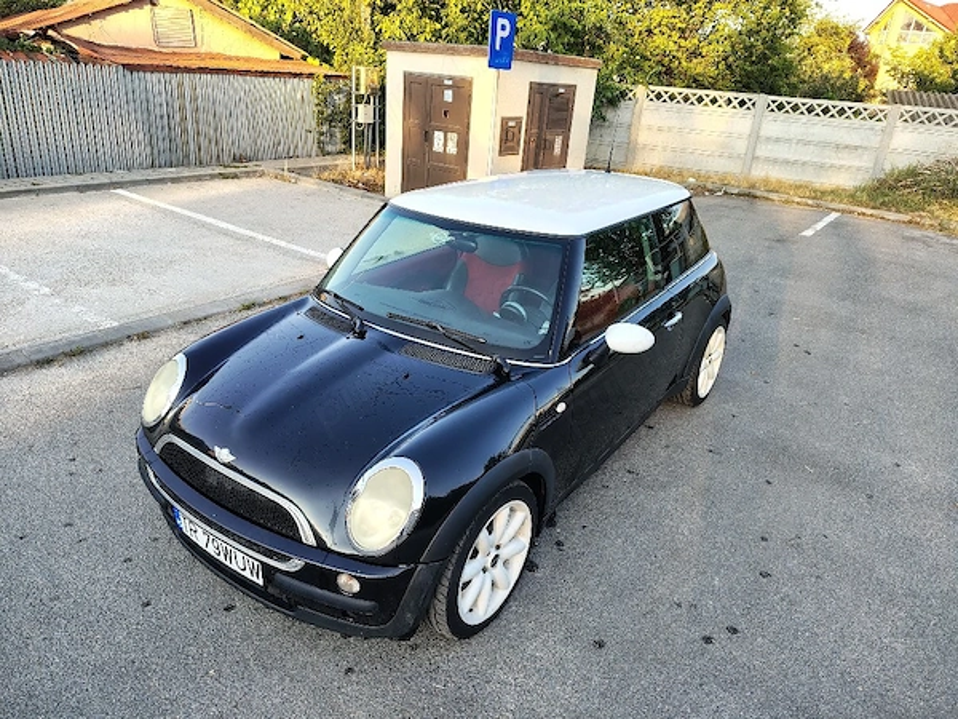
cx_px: 479
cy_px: 360
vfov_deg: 56.8
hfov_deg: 71.6
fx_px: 664
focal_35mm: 24
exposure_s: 1/169
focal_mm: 5.56
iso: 100
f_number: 1.8
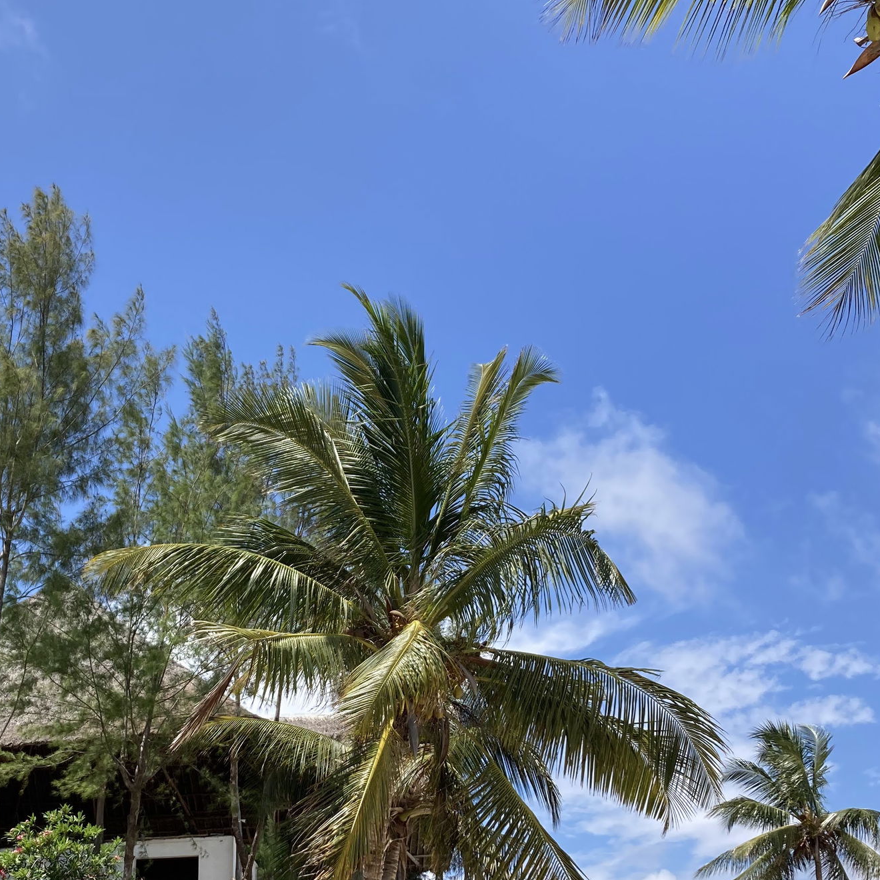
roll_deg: +1.1
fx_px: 1381
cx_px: 313
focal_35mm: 48
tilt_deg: +23.6
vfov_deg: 34.9
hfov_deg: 35.1
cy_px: 605
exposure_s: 1/1799
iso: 20
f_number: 1.8
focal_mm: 3.99
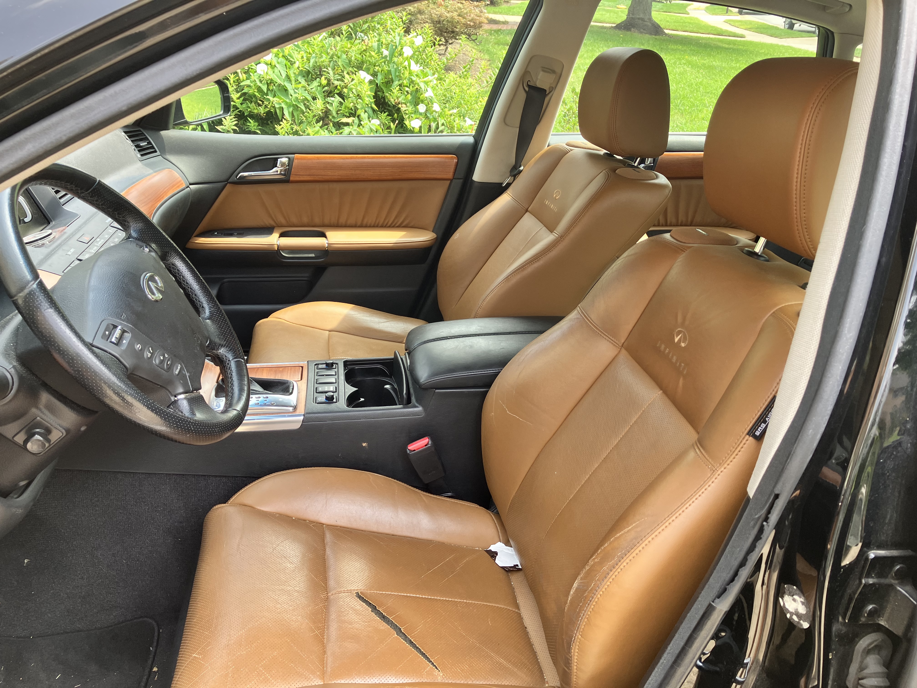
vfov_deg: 49.7
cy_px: 344
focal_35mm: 28
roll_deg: +0.4
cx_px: 458
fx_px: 742
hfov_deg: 63.4
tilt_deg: -24.0
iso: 32
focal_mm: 3.99
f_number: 1.8
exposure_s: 1/121
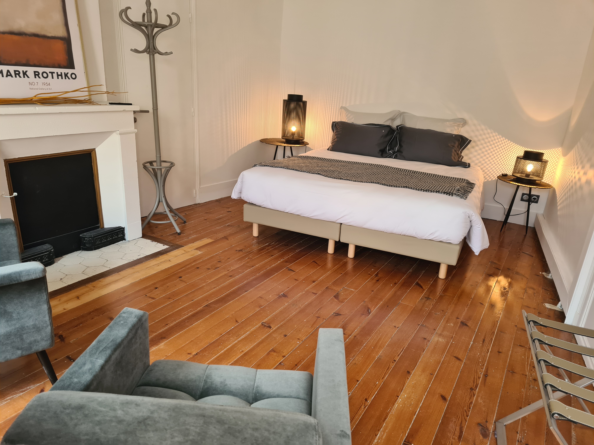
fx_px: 446
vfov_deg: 53.1
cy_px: 222
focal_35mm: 26
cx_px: 297
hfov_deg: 67.3
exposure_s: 1/50
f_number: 1.8
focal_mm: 5.4
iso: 160
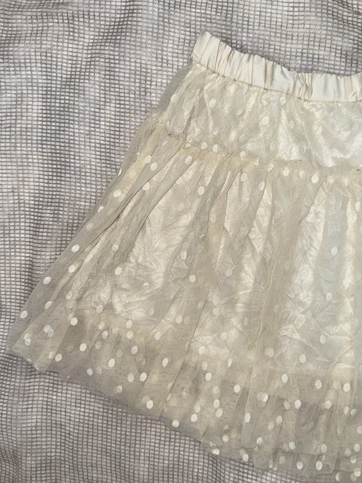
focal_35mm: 24
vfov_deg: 71.6
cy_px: 242
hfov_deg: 56.8
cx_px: 181
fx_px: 335
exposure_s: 1/60
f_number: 1.78
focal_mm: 6.76
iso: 80
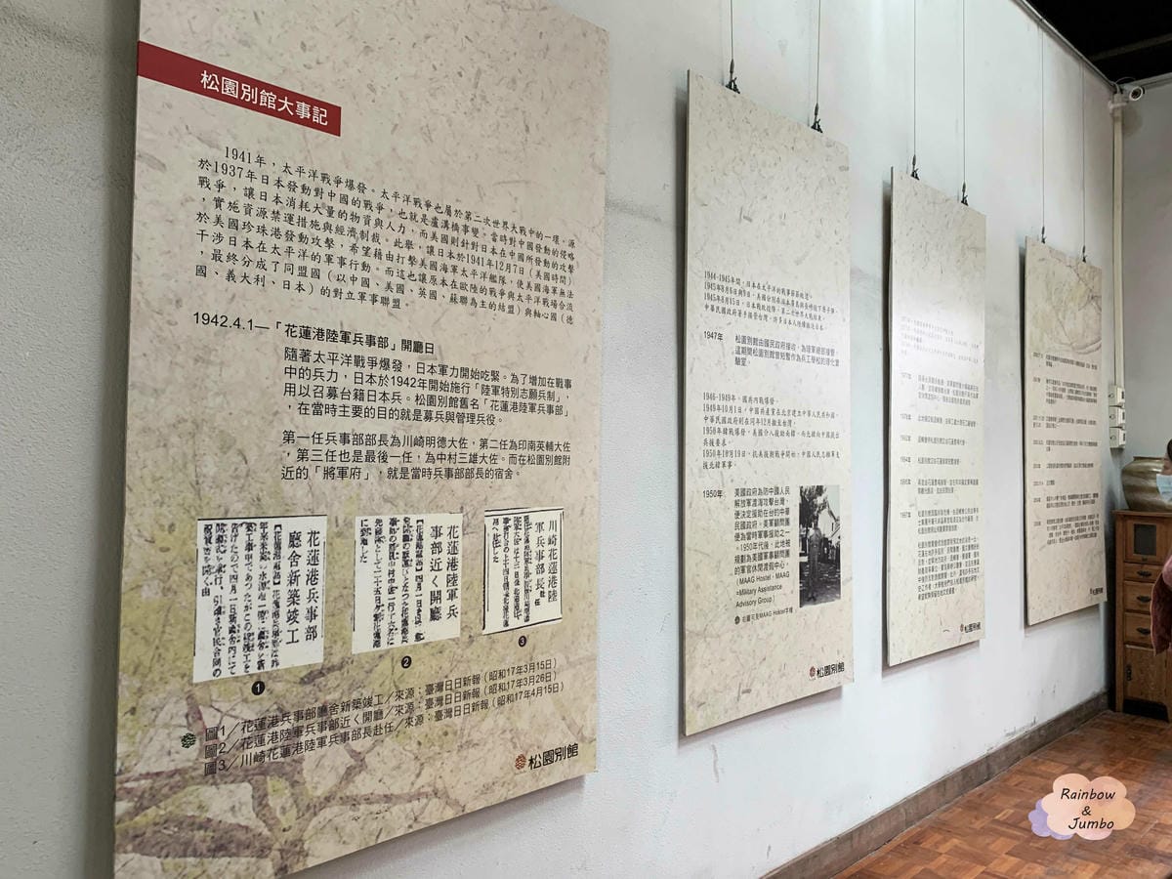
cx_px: 586
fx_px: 880
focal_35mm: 26
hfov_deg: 67.3
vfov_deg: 53.1
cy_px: 440
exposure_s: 1/60
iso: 125
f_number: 1.8
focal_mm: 4.25
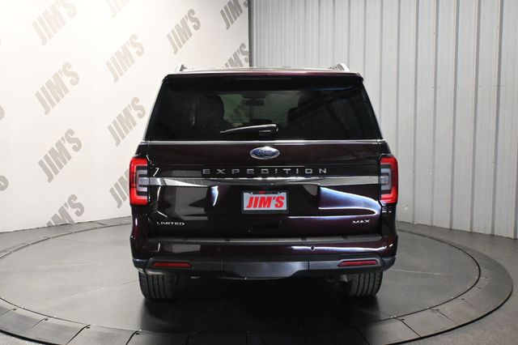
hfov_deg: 47.2
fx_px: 593
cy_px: 172
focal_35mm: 41
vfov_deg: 32.4
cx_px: 259
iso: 9000
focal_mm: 27.5
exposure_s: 1/60
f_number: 4.5
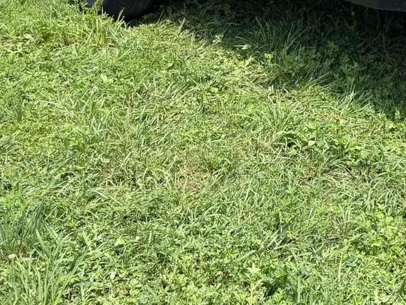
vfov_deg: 19.0
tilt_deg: -11.2
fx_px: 833
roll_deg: +0.4
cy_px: -105
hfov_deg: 24.2
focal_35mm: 71
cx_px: 518
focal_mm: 6.76
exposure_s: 1/2801
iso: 100
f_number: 1.78
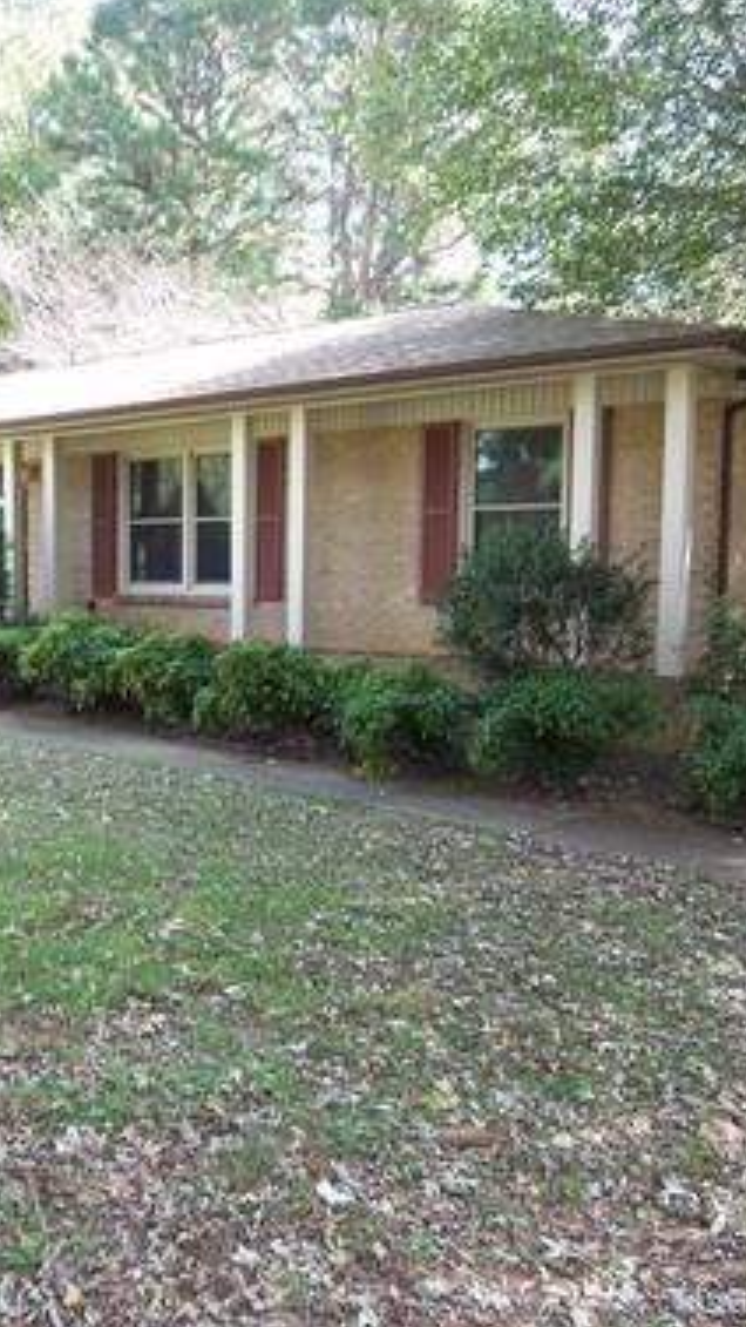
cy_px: 655
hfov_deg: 34.0
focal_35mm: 34
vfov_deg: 58.0
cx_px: 197
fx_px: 1196
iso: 50
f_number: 2.8
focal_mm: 3.8
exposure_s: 1/40
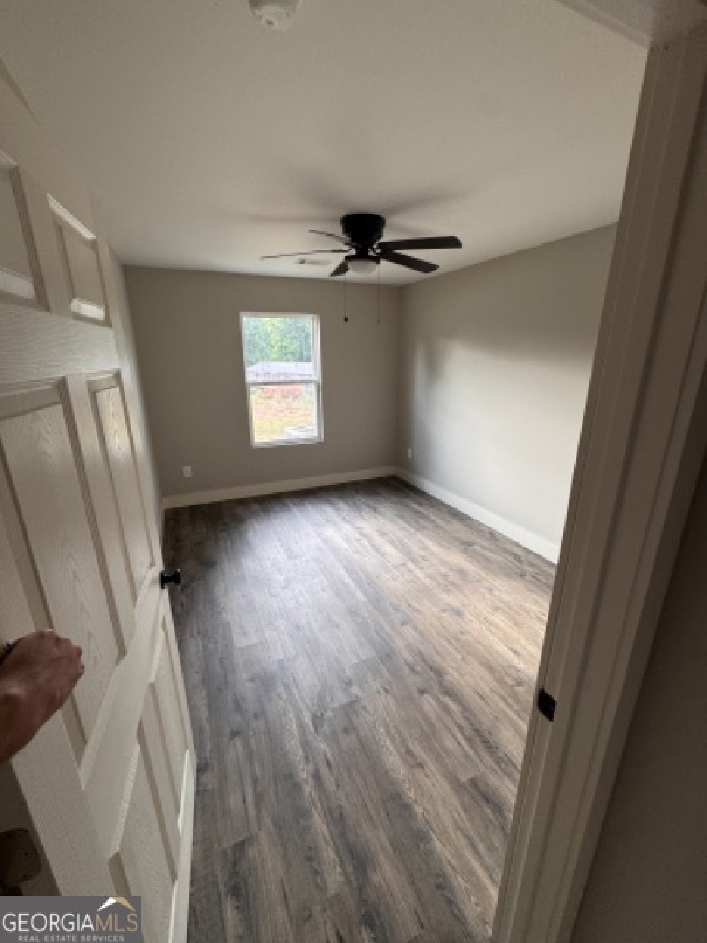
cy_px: 472
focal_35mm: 14
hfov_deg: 85.7
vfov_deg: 102.1
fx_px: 381
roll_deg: +0.9
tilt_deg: -18.5
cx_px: 354
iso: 125
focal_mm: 2.22
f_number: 2.2
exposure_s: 1/99
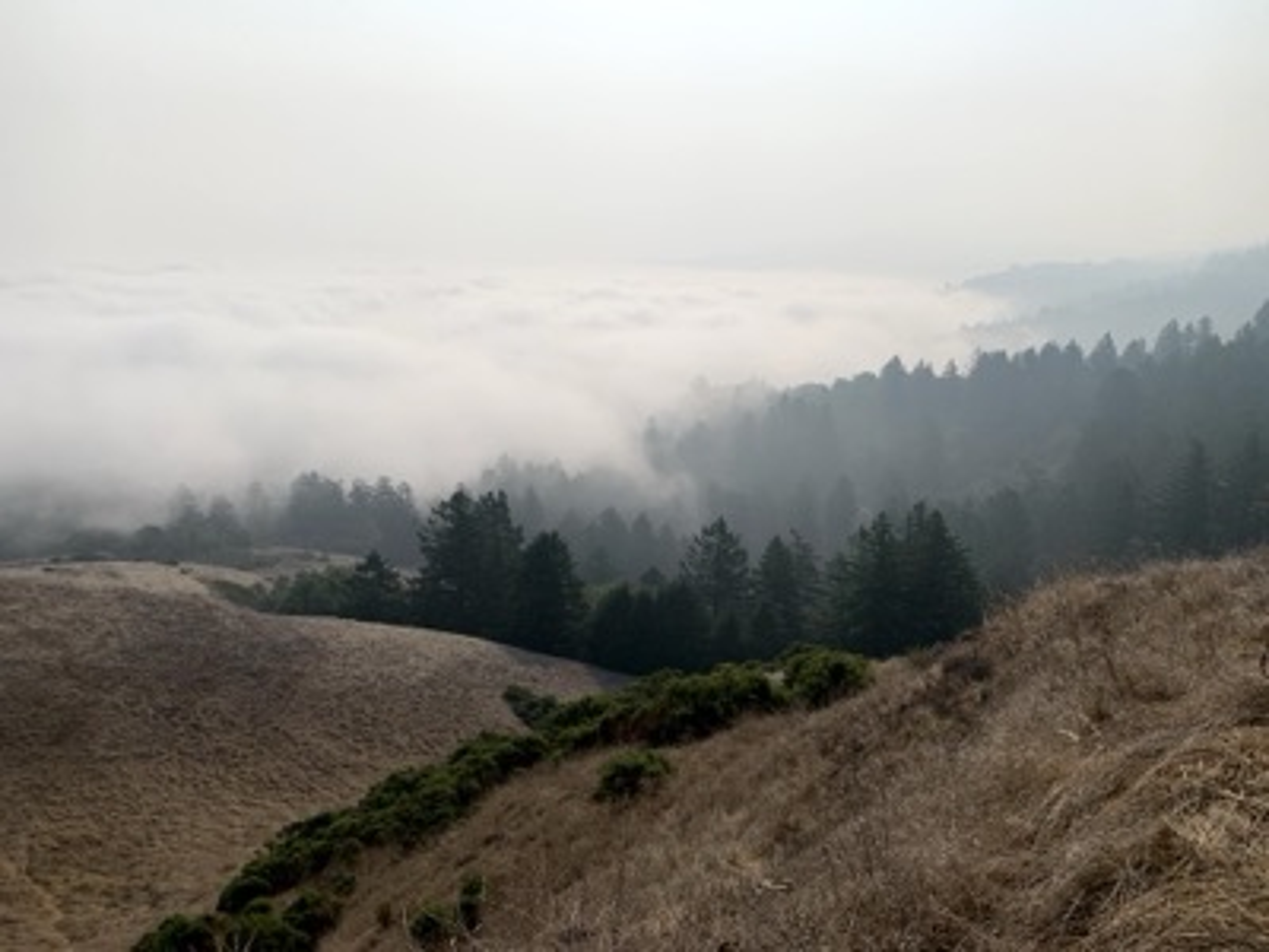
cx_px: 634
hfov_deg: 67.3
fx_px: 953
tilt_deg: -13.9
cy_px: 476
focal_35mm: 26
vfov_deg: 53.1
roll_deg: -2.1
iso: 25
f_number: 1.8
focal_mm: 4.25
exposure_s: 1/8000
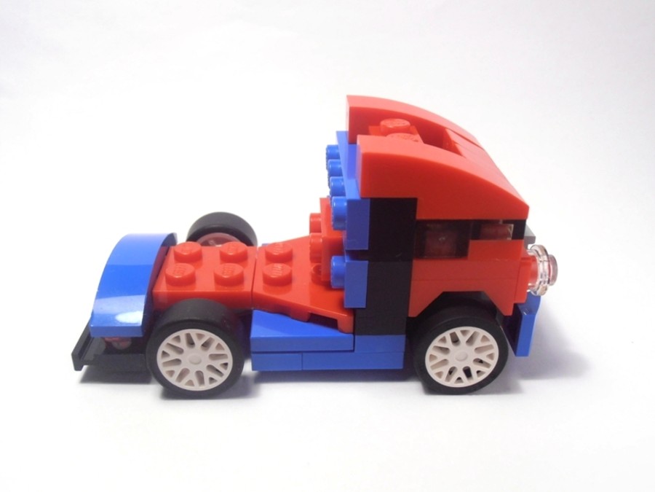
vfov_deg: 38.7
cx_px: 328
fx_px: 700
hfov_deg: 50.1
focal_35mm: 37
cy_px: 246
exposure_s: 1/50
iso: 80
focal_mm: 6.61
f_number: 3.9
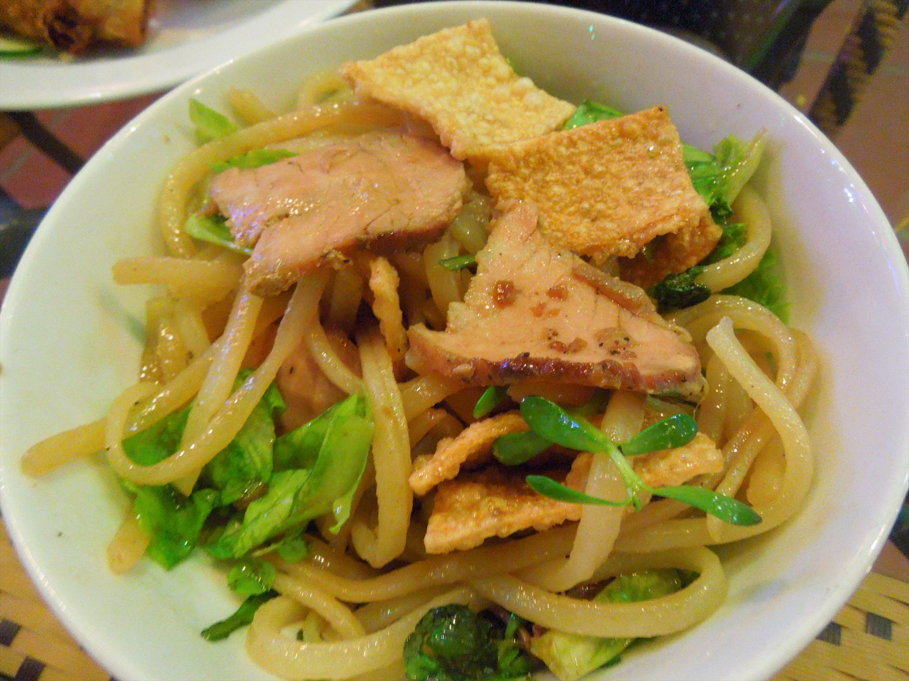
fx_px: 656
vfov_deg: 54.9
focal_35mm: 25
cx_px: 454
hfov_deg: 69.4
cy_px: 340
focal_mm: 4.5
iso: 1600
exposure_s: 1/8
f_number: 3.3
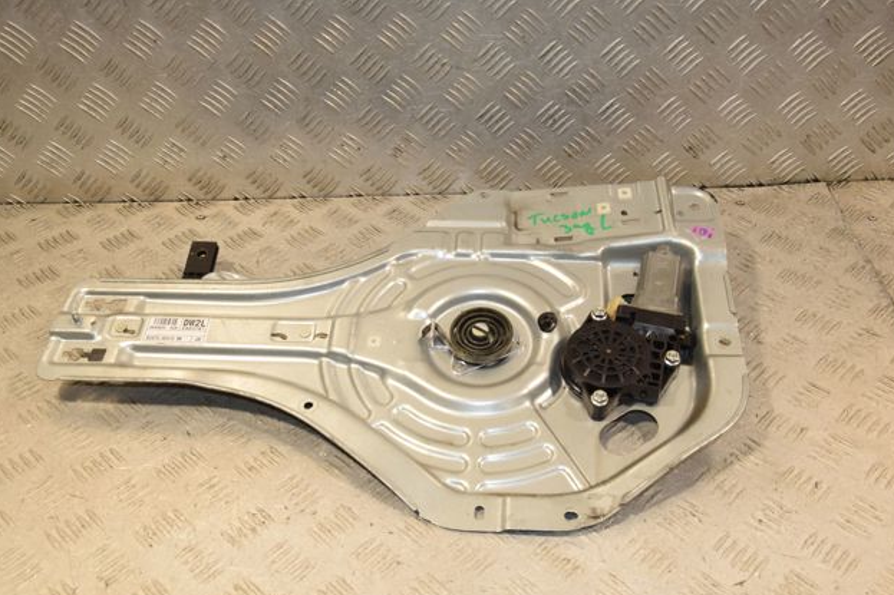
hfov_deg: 50.1
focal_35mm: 39
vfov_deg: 34.6
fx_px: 956
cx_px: 451
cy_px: 303
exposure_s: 1/200
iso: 800
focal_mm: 25
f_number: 8
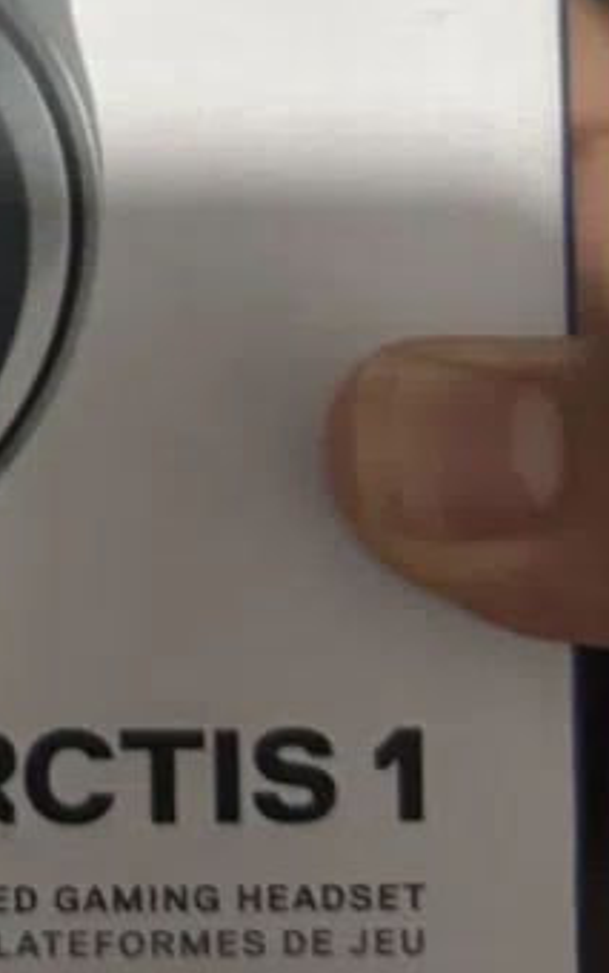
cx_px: -443
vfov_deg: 19.1
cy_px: -230
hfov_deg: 12.0
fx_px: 2704
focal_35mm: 102
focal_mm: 6.76
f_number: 1.78
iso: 640
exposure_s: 1/50
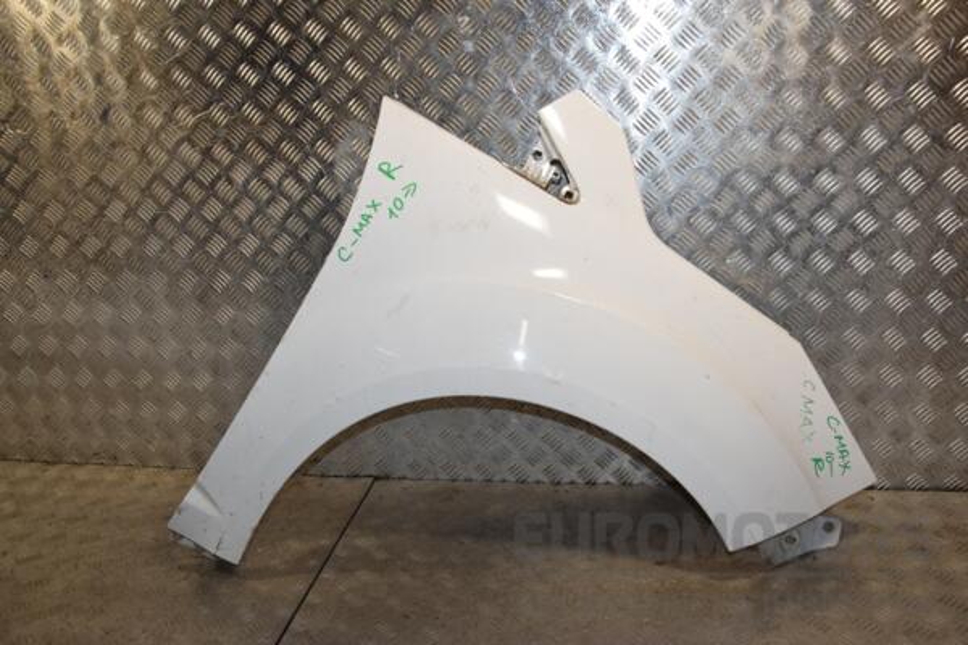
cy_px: 322
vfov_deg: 41.7
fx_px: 847
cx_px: 484
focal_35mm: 32
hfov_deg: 59.5
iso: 800
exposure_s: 1/200
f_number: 11
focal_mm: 21
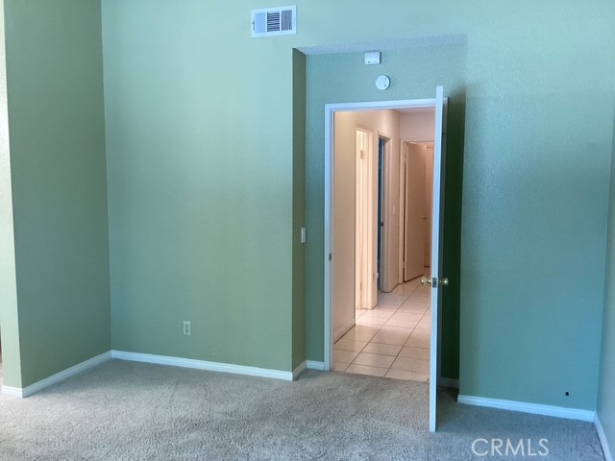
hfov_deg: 58.4
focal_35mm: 31
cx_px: 308
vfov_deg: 45.4
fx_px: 551
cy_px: 230
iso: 200
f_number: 2.4
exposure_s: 1/60
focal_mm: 3.3
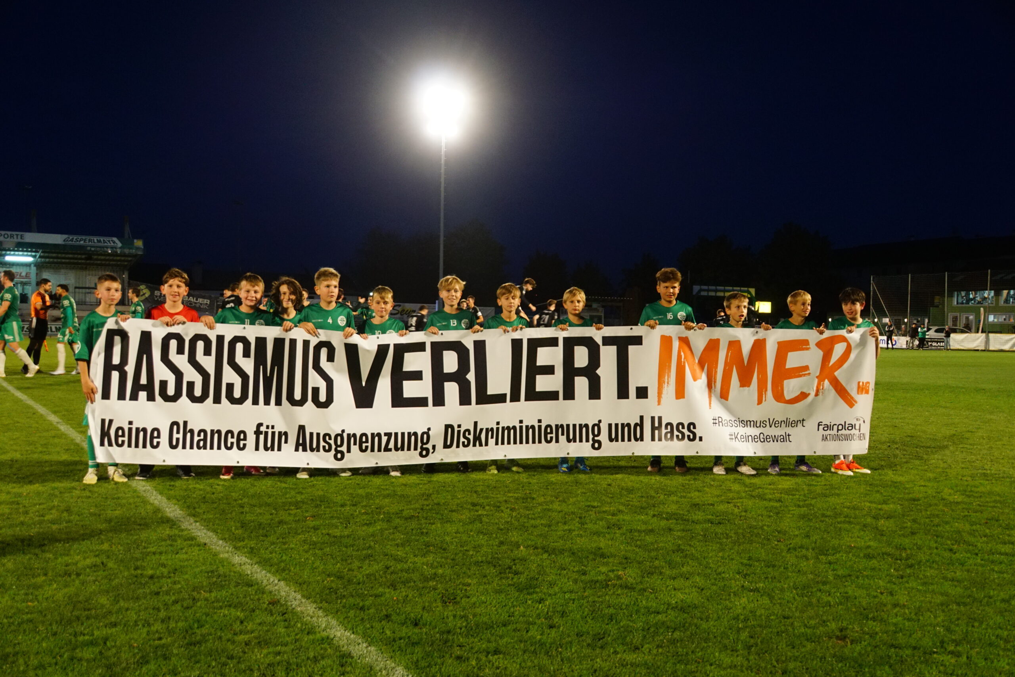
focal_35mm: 33
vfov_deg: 40.0
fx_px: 930
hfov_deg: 57.2
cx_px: 508
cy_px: 338
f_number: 4
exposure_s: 1/60
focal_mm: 22
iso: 1250
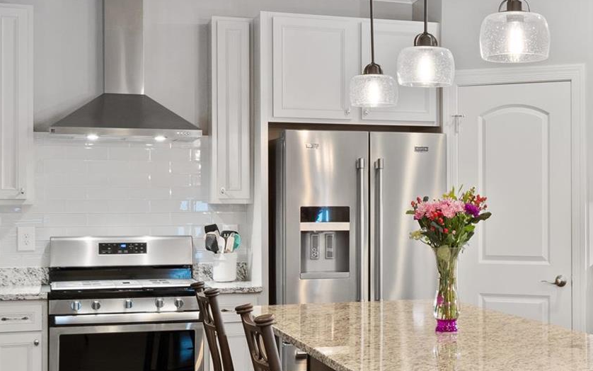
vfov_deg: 18.6
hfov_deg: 28.1
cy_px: 215
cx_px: 548
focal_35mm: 70
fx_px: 1131
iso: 400
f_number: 6.3
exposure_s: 1/2
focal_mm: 18
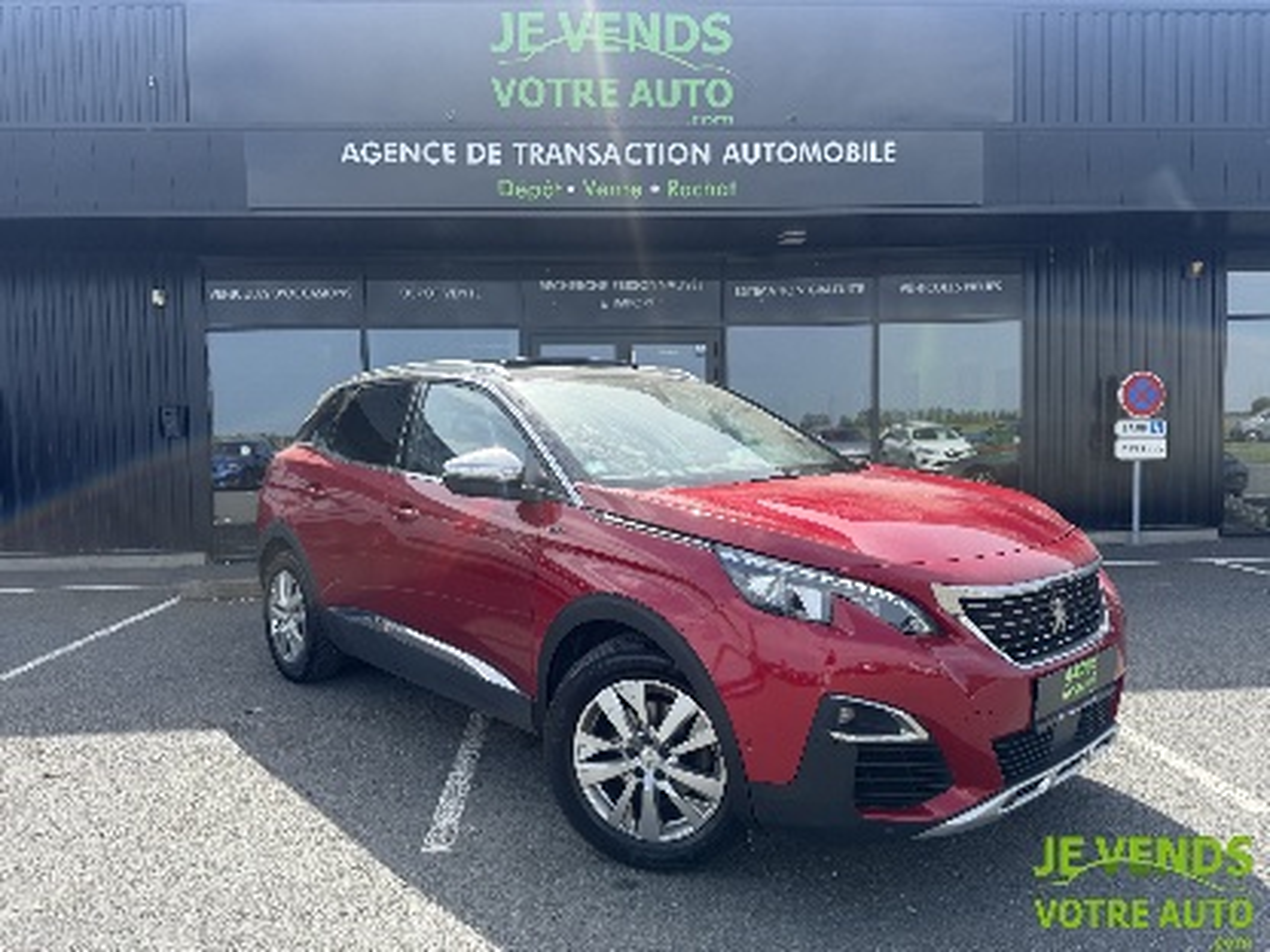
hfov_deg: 71.6
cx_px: 635
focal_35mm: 24
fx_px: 881
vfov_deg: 56.8
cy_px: 476
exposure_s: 1/2370
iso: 100
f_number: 1.78
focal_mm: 6.76
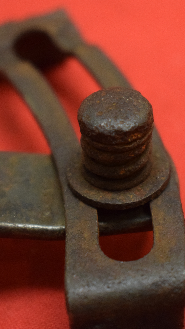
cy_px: 164
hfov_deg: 10.6
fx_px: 994
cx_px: 105
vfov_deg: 18.8
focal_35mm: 114
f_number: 5.3
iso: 2000
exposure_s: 1/100
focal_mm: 48
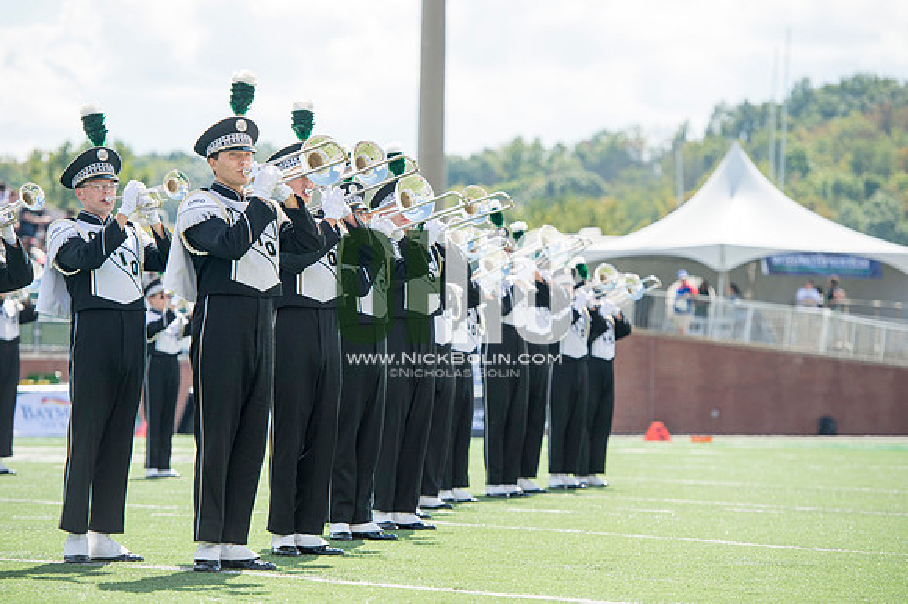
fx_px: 3907
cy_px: 302
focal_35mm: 155
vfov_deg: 8.8
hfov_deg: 13.3
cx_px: 454
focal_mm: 155
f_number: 4.5
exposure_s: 1/1000
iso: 200
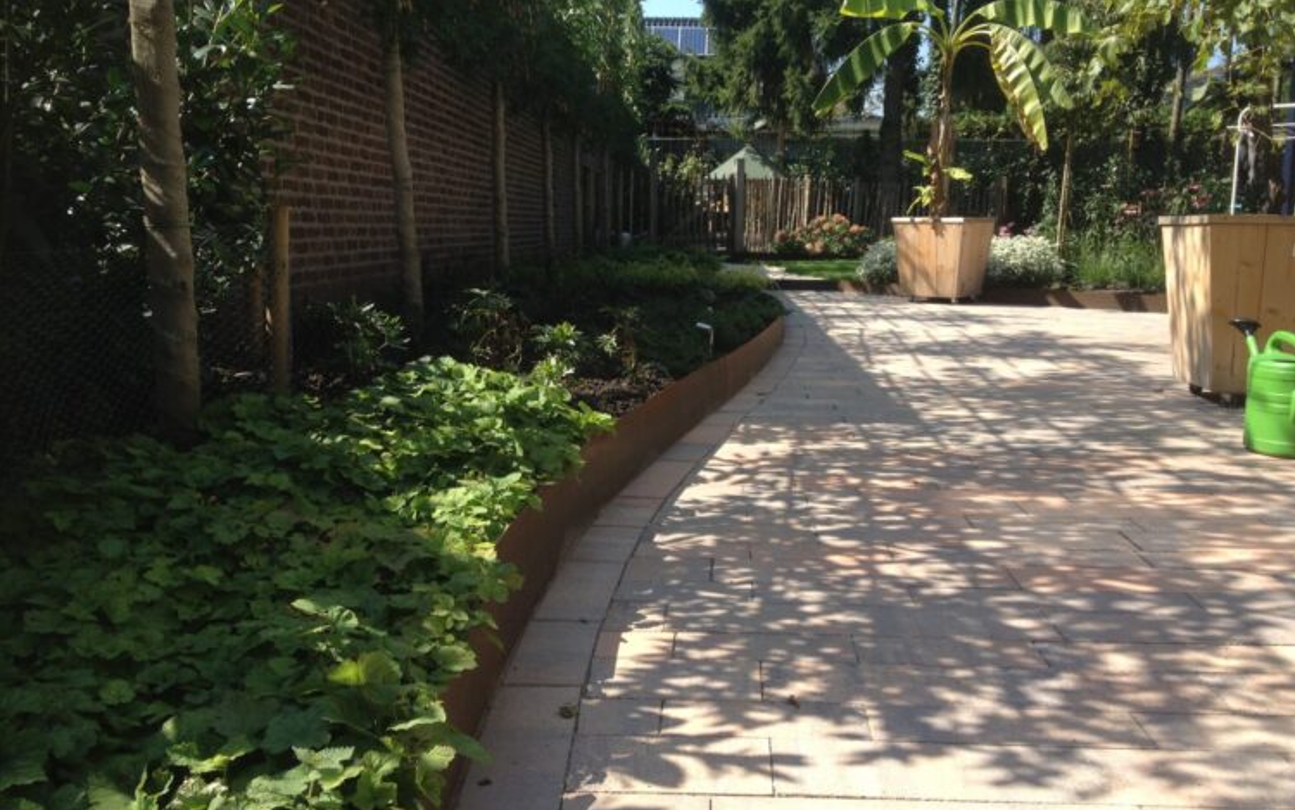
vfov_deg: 33.6
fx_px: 1341
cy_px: 413
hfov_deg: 51.5
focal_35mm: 38
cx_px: 661
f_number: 2.4
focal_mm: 4.28
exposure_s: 1/726
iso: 50
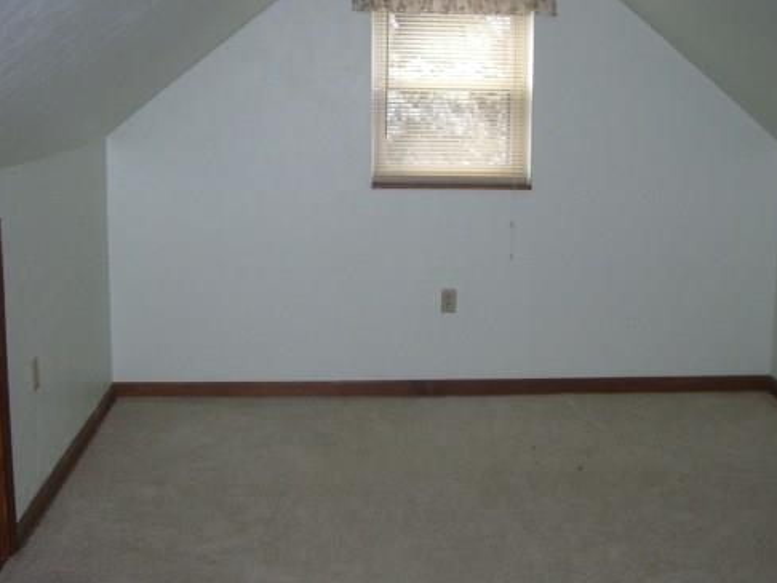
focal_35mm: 50
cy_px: 292
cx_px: 459
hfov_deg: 38.0
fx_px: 1123
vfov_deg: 29.1
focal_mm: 6.2
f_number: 2.7
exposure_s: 1/60
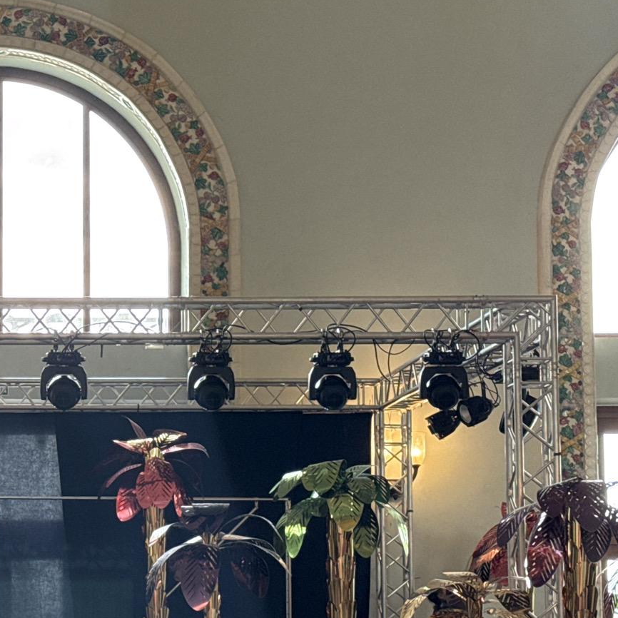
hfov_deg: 17.3
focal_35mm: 98
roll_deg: +0.0
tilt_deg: +5.9
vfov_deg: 17.7
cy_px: 436
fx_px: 1979
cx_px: -11
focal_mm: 6.76
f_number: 1.78
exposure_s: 1/158
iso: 160
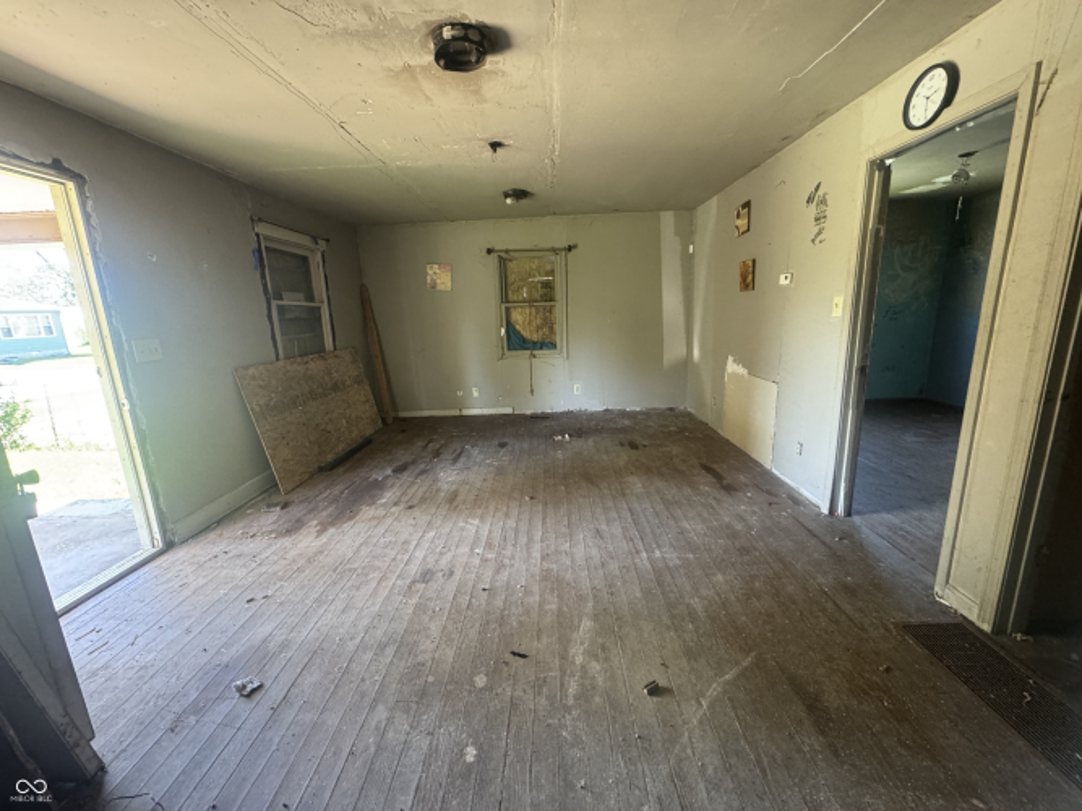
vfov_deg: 85.7
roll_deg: +4.0
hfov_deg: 102.1
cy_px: 406
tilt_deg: -12.5
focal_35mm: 14
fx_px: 438
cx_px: 541
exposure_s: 1/60
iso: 400
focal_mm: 2.22
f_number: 2.2
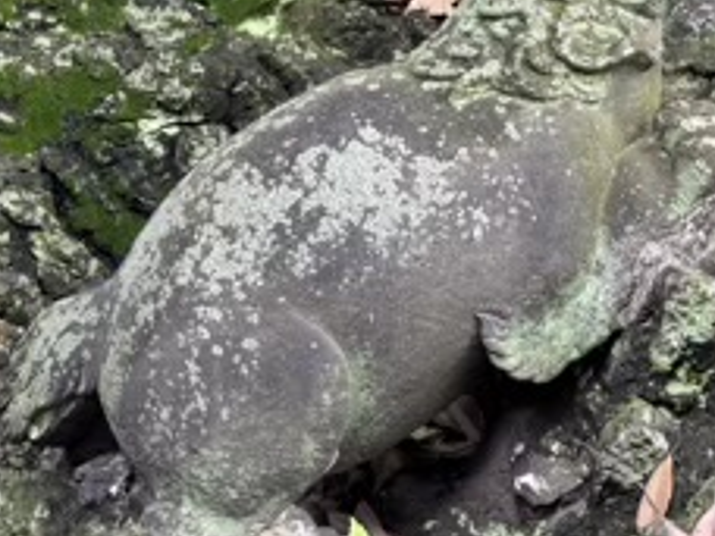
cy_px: -133
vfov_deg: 17.4
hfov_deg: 24.0
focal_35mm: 80
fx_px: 1652
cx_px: 580
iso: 80
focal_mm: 5.96
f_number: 1.6
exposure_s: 1/121
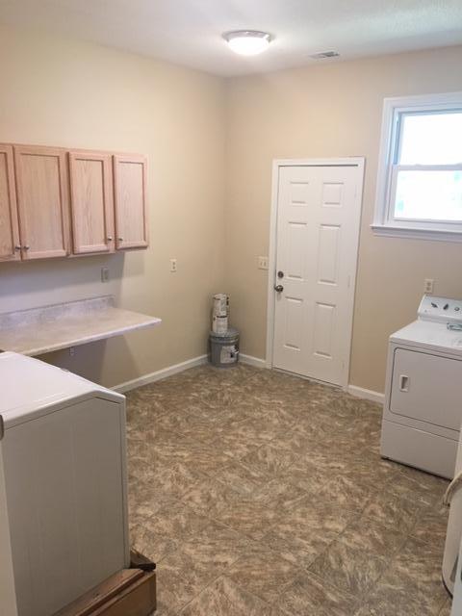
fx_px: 516
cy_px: 308
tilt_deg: -15.7
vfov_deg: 61.7
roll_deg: +0.0
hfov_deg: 48.2
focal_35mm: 29
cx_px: 231
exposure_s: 1/30
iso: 125
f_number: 2.2
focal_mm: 4.15
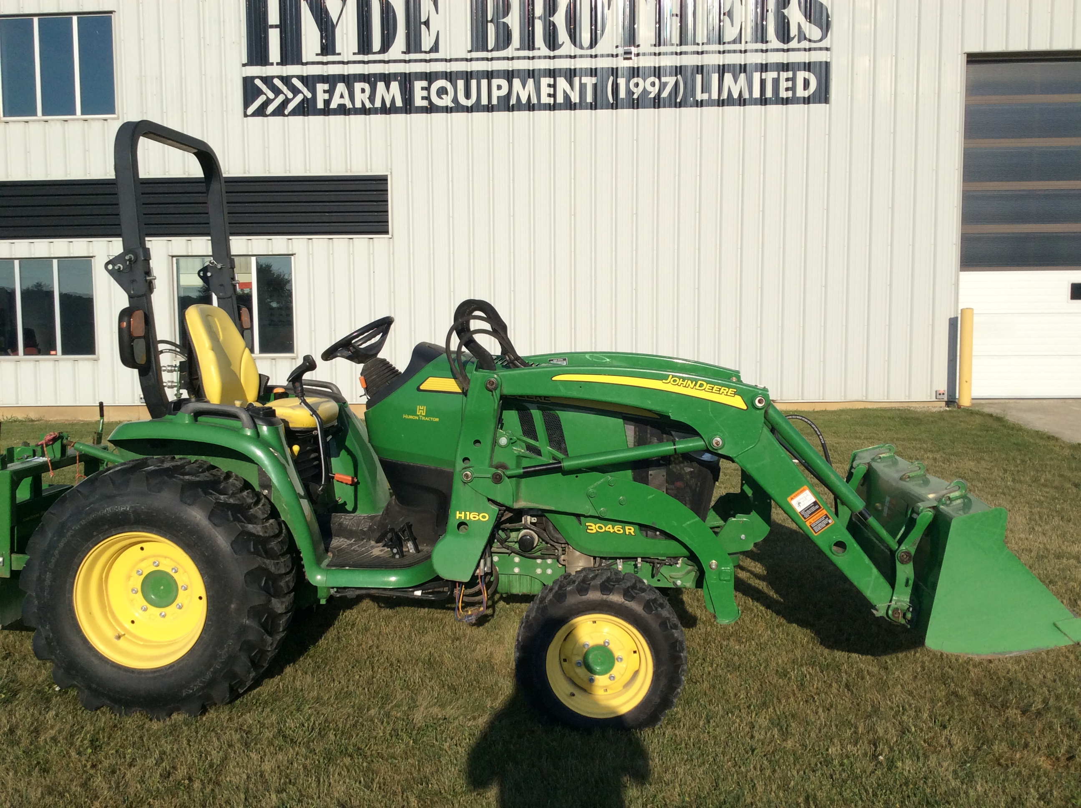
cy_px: 404
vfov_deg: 44.1
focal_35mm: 32
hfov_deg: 56.9
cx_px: 540
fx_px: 998
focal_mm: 3.3
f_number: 2.4
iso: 32
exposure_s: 1/1972
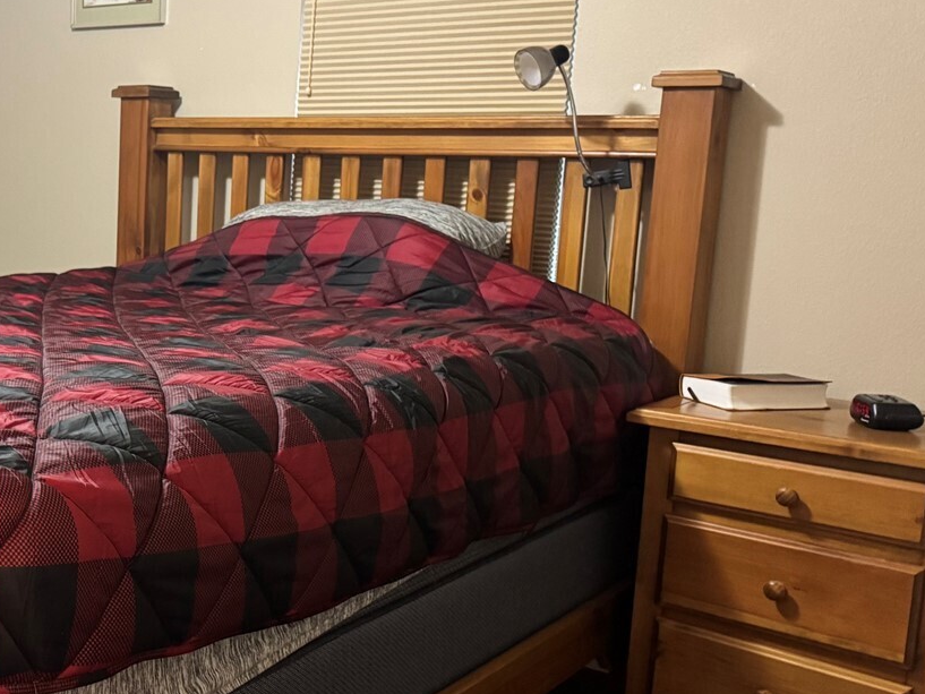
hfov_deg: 38.3
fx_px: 1256
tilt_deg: -9.4
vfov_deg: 30.9
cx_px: 132
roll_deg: -1.3
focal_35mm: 47
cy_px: 355
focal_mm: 6.76
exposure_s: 1/40
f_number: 1.78
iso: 800
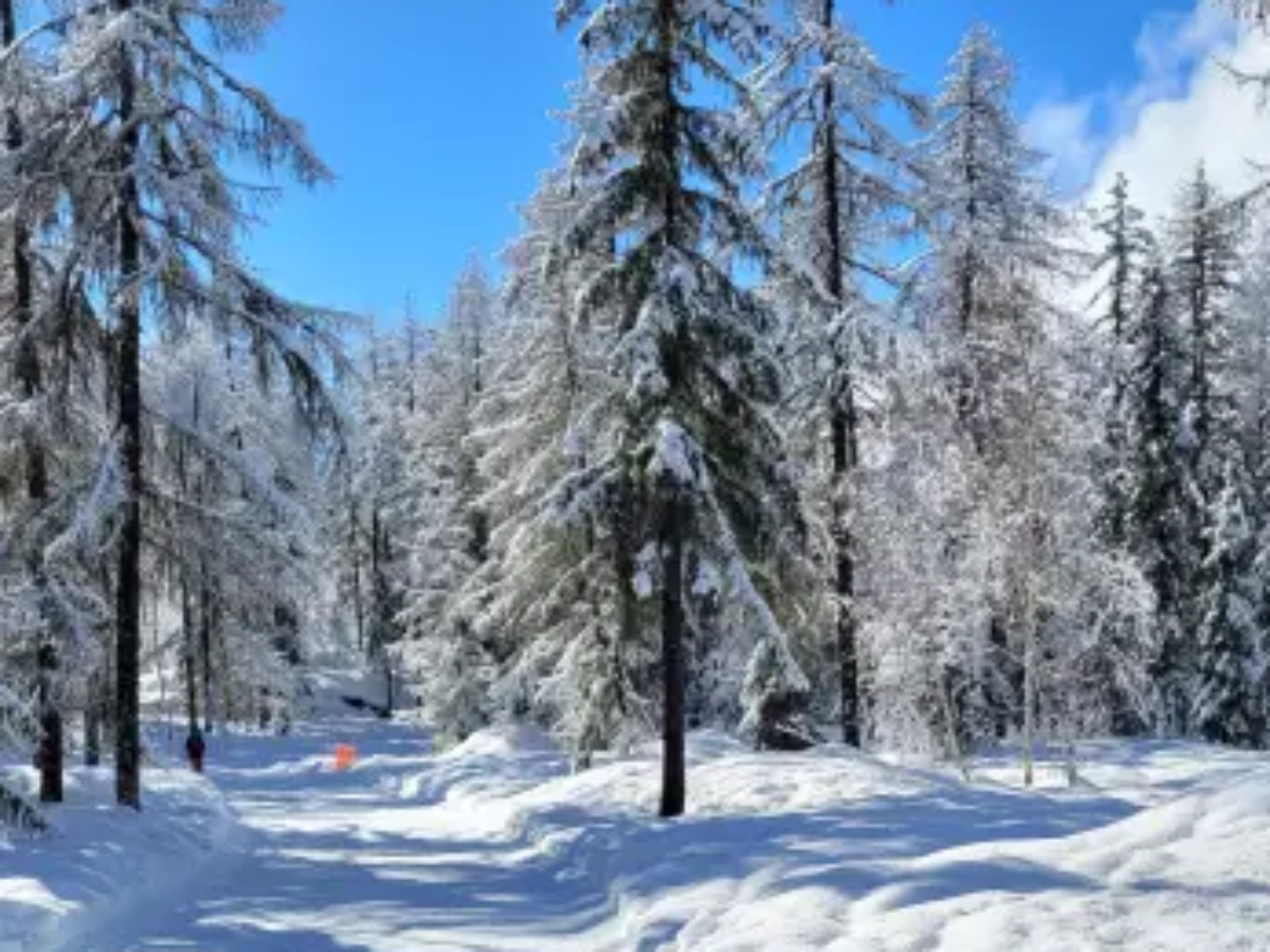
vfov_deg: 31.3
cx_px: 886
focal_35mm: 45
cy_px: 773
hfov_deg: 41.3
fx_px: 1650
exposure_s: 1/2377
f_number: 1.8
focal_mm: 5.4
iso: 40
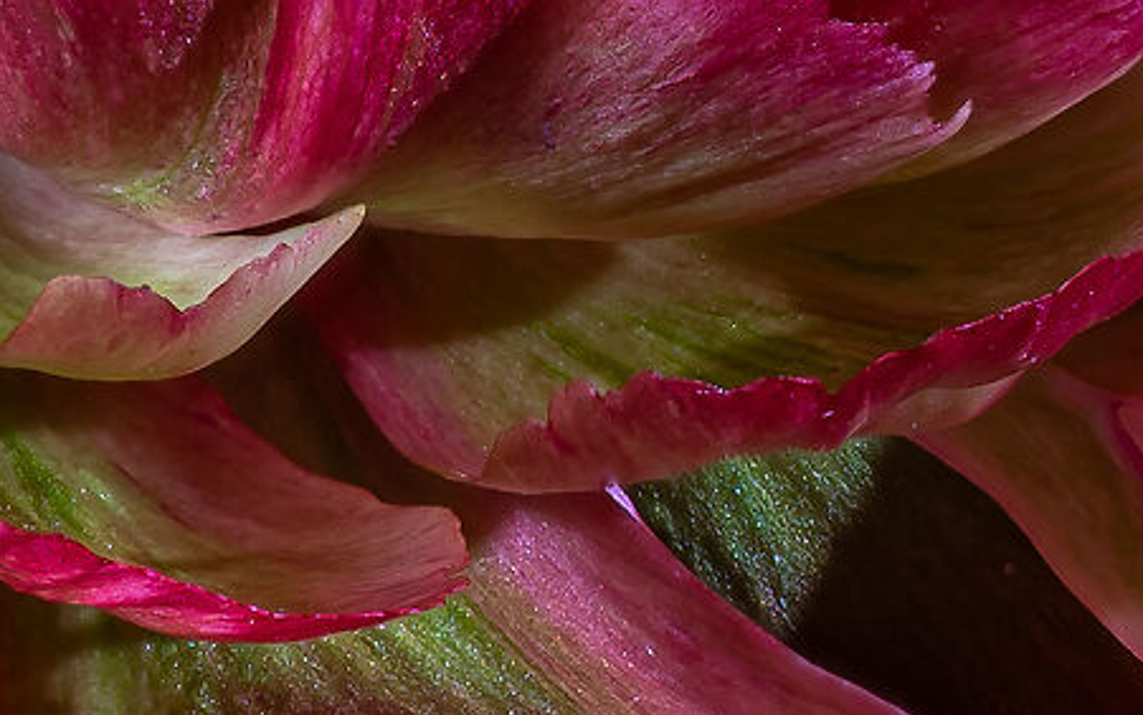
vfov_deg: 2.3
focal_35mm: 569
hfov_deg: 3.7
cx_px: -735
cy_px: -90
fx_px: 17727
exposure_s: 1/3
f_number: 14
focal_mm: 105
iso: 100
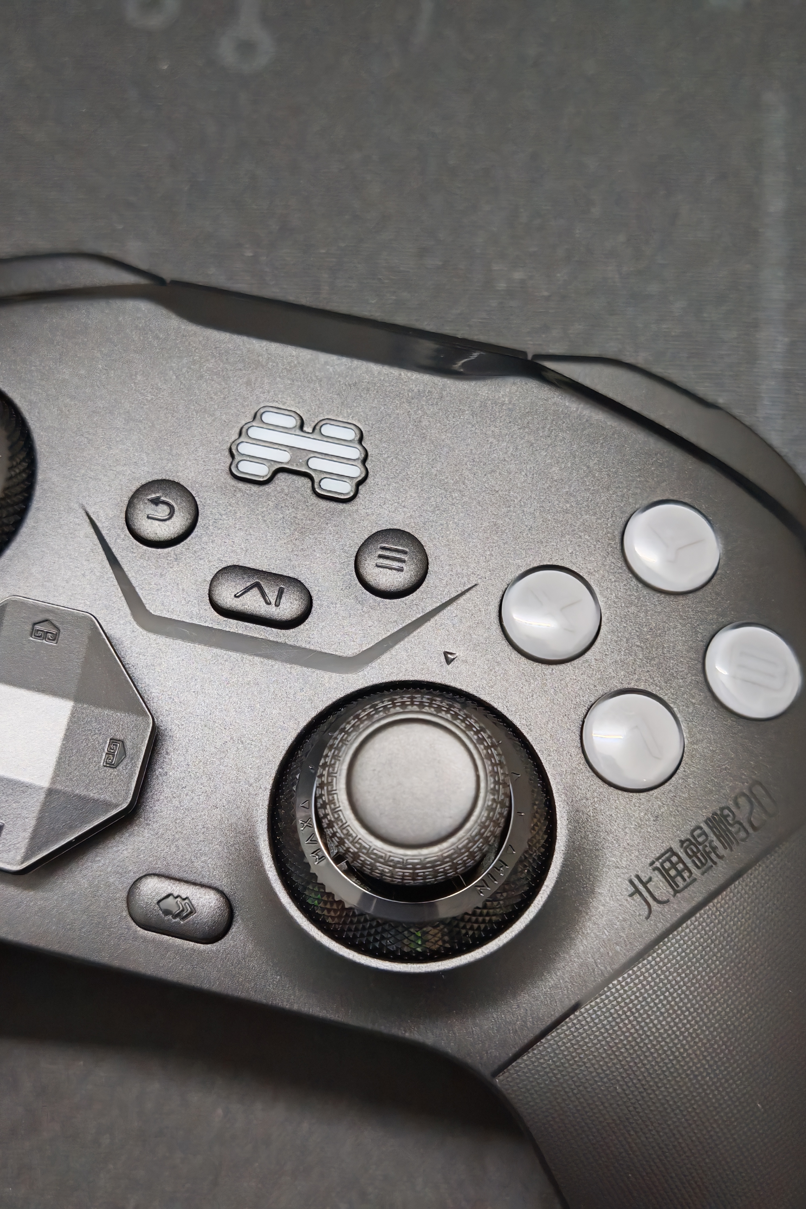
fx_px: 1679
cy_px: 604
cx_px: 379
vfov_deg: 39.6
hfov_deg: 27.0
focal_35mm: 50
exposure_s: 1/25
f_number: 1.9
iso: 1000
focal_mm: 6.67
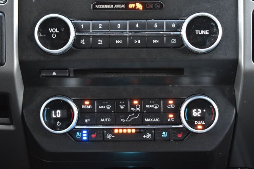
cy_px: 84
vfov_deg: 16.5
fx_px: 582
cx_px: 127
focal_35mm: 82
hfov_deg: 24.6
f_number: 5.6
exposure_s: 1/6
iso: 1600
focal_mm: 55
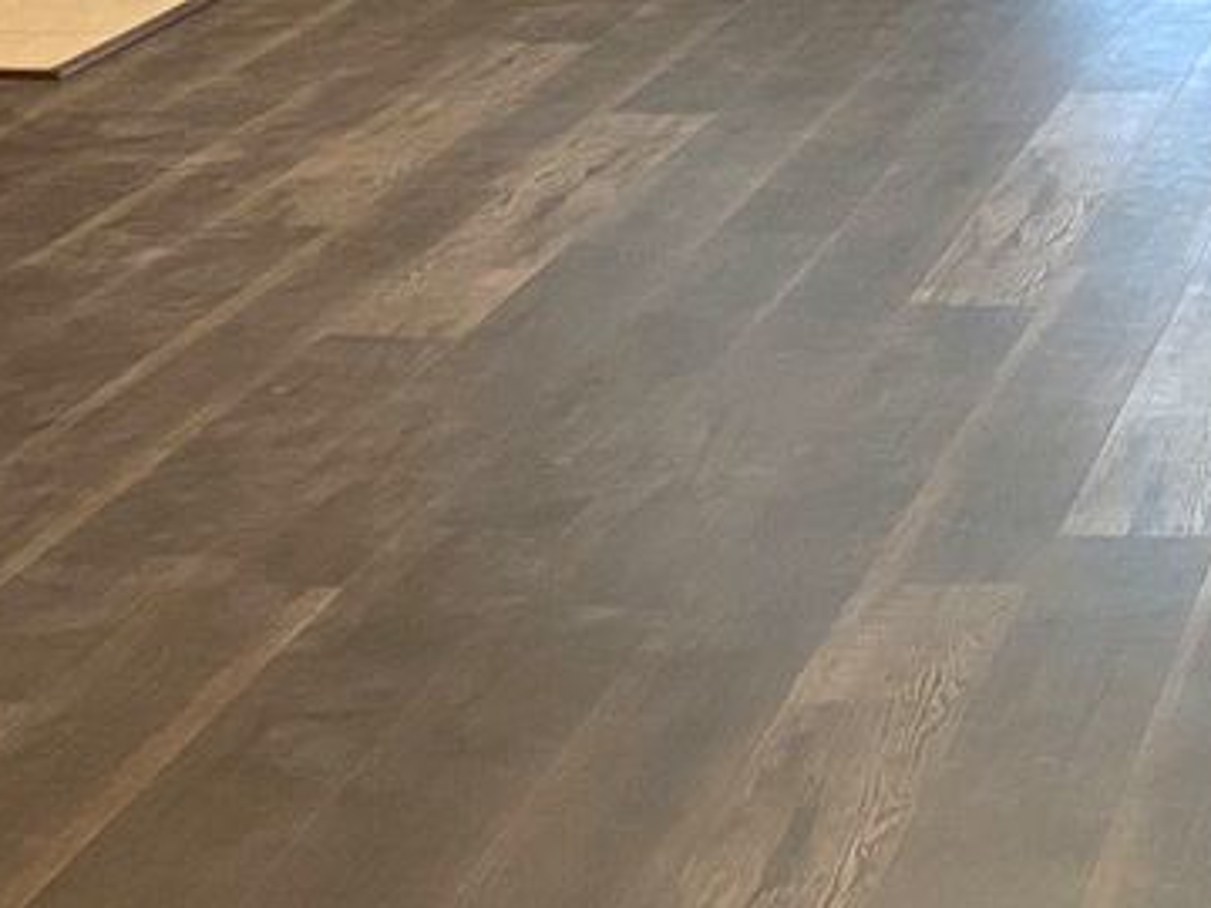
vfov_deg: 13.6
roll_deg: -0.5
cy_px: -336
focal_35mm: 104
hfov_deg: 17.7
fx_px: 3638
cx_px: 1584
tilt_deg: -6.8
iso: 200
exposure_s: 1/60
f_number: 1.8
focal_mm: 4.25
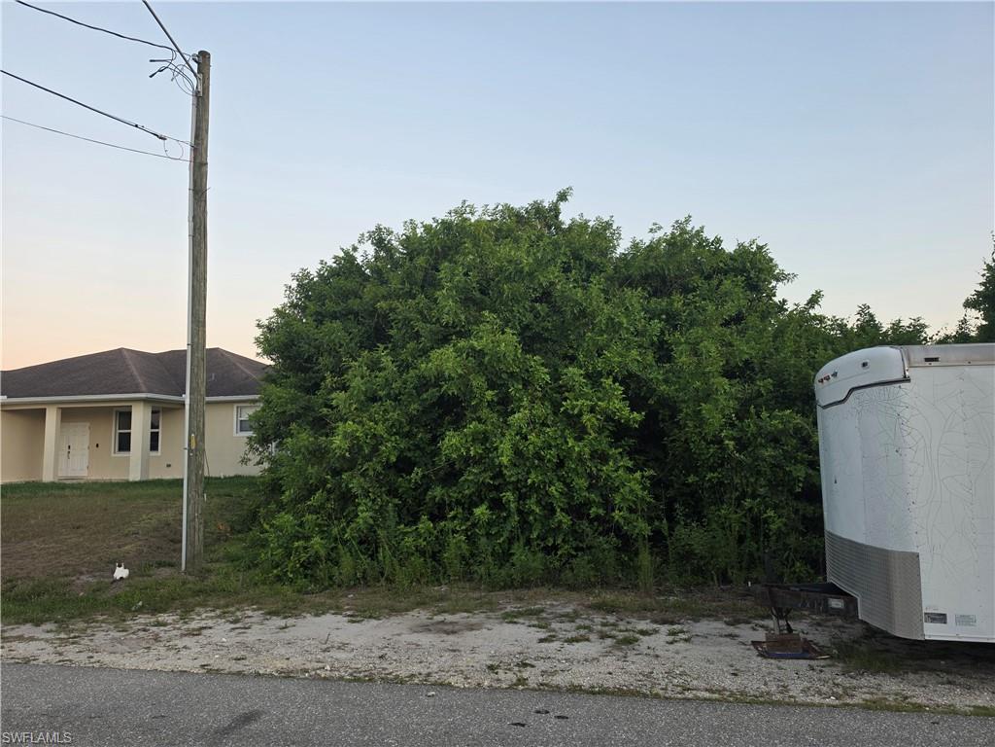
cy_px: 374
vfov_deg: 58.9
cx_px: 498
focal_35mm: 23
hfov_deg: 73.9
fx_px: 661
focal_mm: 6.5
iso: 80
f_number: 1.4
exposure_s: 1/180
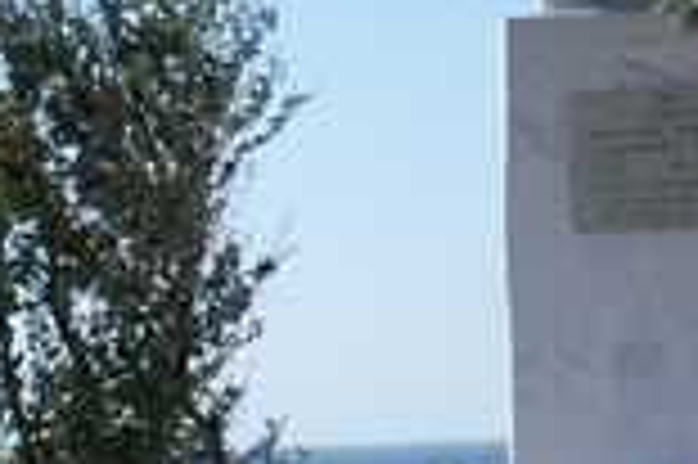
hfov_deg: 9.8
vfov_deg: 6.5
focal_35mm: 209
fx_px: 4048
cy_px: -18
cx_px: 680
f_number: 10
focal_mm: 20
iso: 100
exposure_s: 1/250
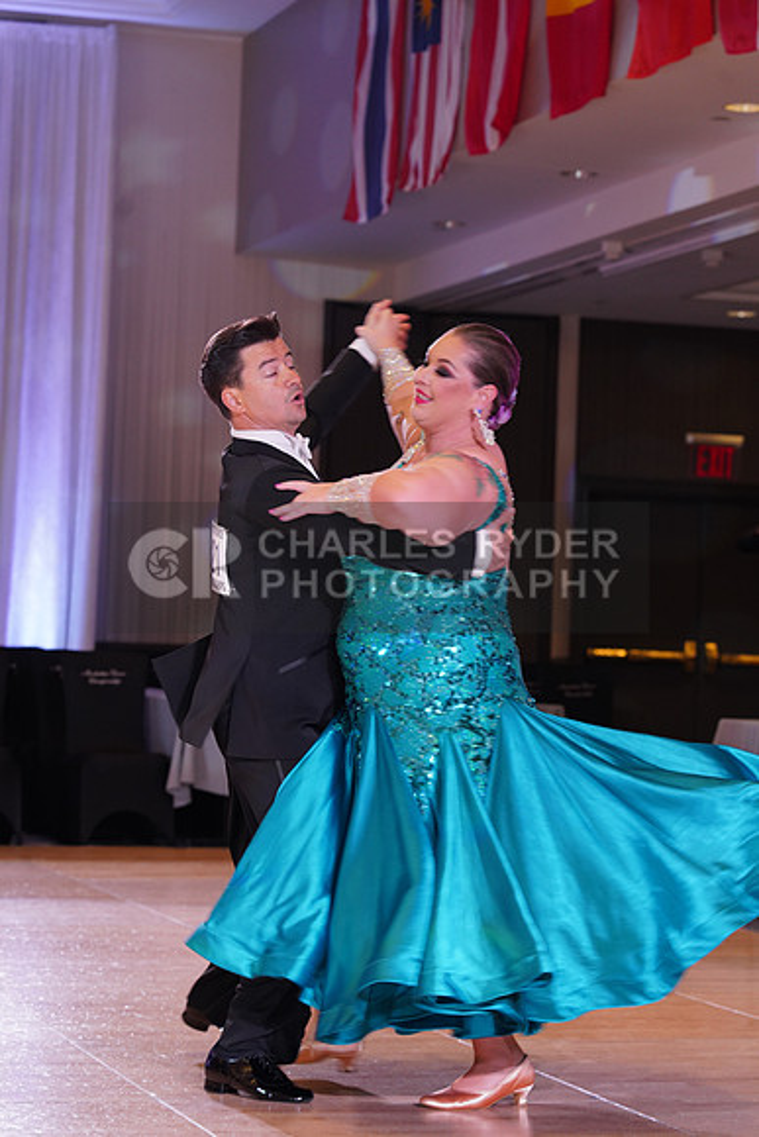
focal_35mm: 95
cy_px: 568
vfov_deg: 21.5
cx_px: 380
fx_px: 3002
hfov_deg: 14.4
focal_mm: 95
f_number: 5
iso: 1250
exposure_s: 1/125
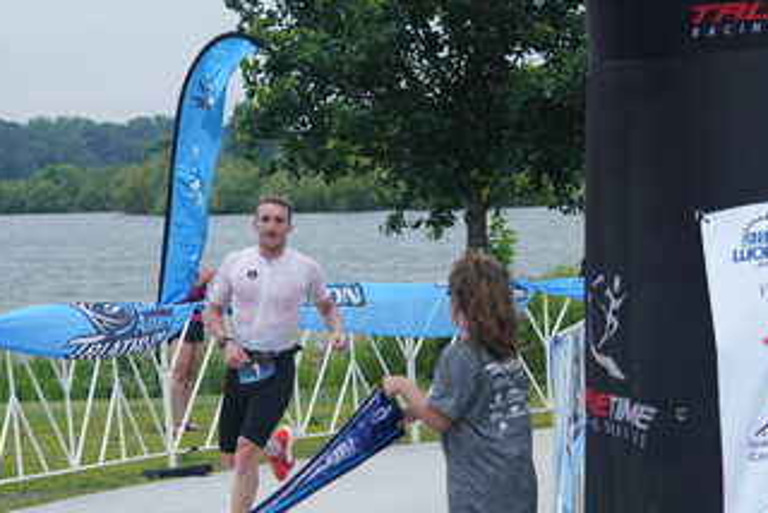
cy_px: 282
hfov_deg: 15.3
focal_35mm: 134
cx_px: 305
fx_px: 2861
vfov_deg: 10.3
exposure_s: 1/1000
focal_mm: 78
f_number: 4
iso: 1250
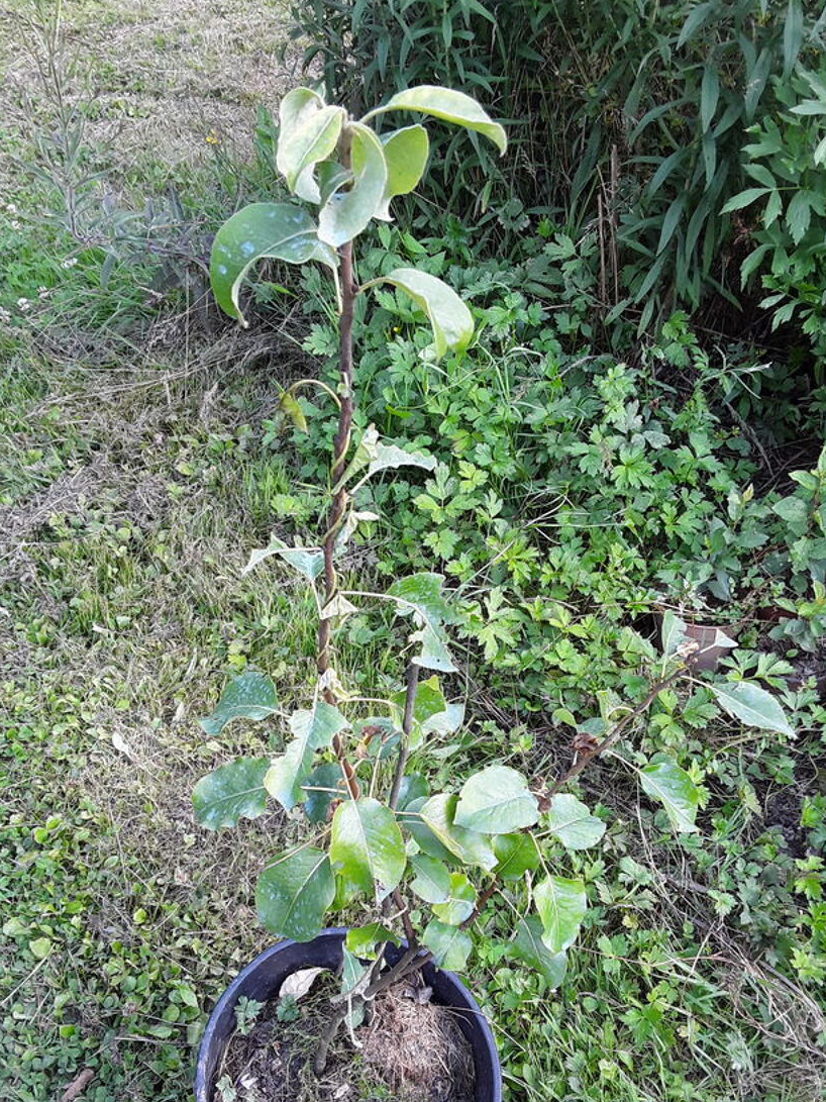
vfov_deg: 55.1
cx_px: 387
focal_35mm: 33
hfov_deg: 42.9
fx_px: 1050
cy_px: 637
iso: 40
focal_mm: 2.91
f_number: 1.9
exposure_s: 1/131
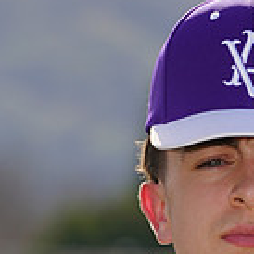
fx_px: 8169
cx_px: 268
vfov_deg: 1.8
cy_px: 465
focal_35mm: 984
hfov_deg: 1.8
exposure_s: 1/250
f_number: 9
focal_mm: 274
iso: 100
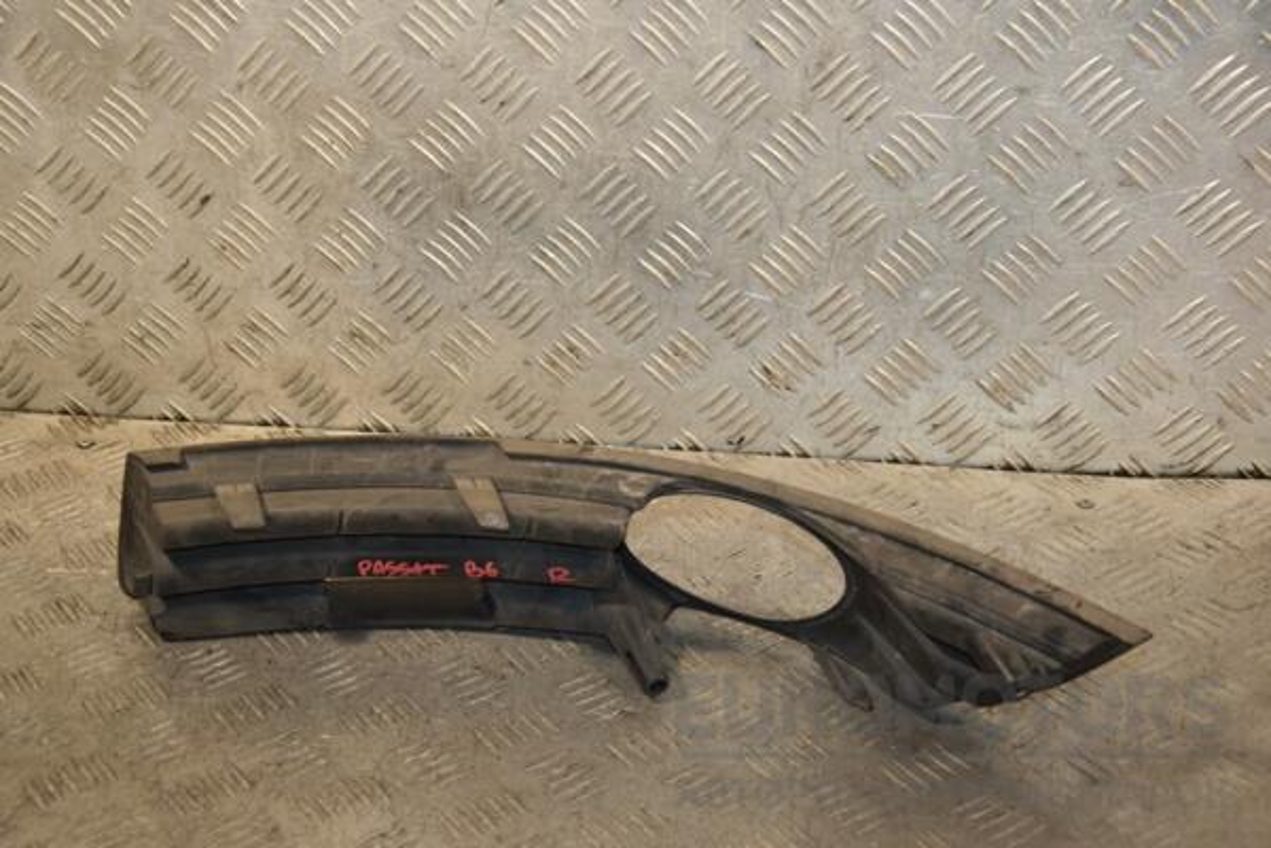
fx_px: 2118
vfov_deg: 22.6
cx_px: 636
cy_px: 424
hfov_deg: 33.4
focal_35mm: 60
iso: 800
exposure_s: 1/200
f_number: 4.8
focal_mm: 40
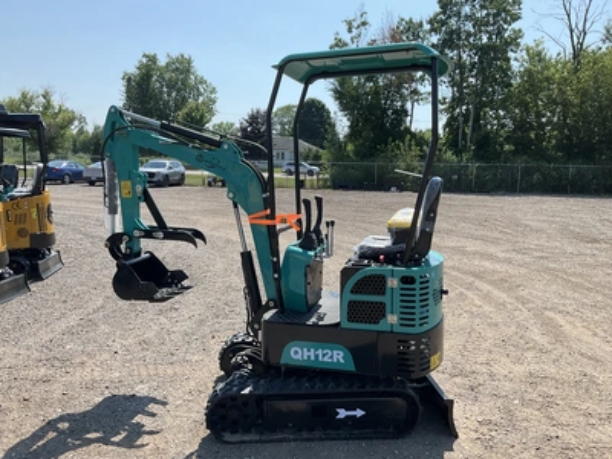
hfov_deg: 61.7
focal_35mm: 29
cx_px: 306
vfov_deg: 48.2
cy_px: 230
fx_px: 513
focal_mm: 3
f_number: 1.8
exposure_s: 1/1250
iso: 25
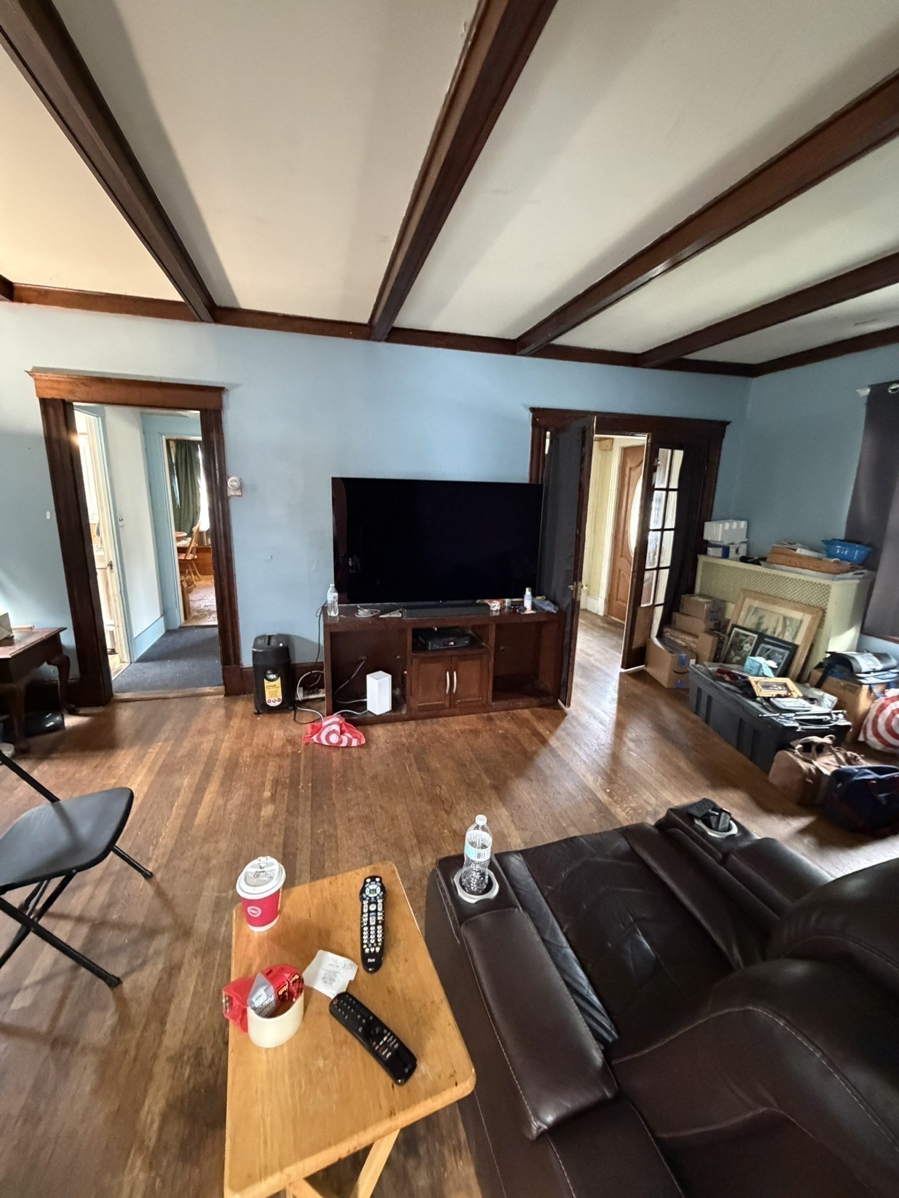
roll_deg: -1.6
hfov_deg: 85.7
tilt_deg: -11.1
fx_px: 485
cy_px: 599
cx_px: 450
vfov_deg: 102.1
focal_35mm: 14
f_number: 2.2
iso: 1250
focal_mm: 2.22
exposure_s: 1/60
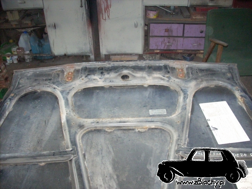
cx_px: 126
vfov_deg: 38.7
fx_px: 269
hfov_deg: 50.1
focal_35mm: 37
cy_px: 94
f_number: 2.8
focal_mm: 6.2
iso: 400
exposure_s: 1/60
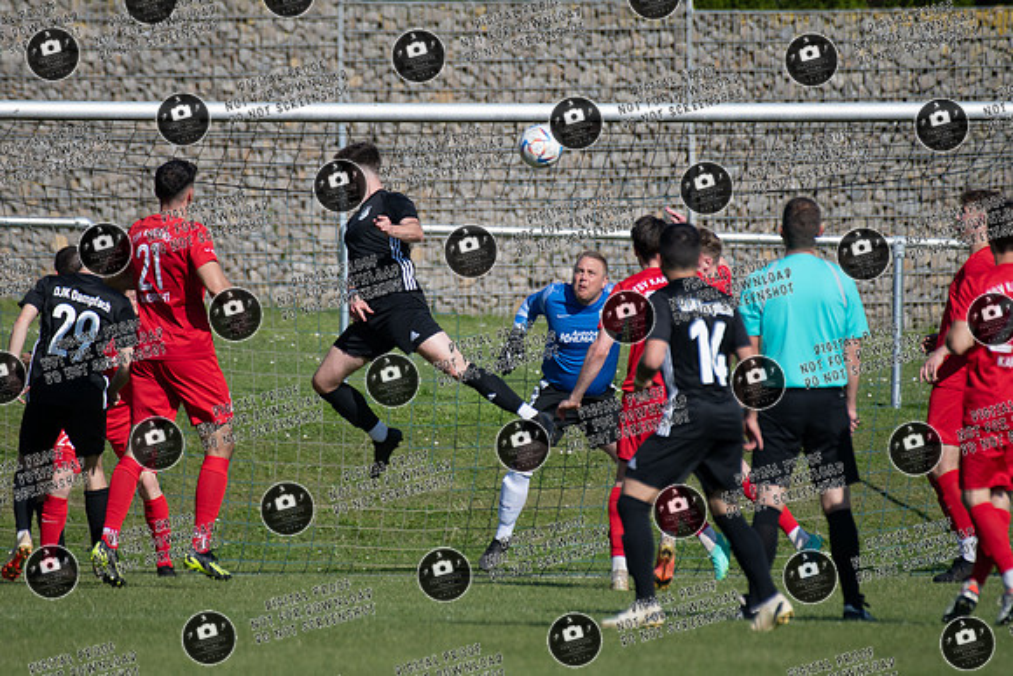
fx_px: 20062
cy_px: 280
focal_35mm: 713
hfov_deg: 2.9
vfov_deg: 1.9
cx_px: 469
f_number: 5.6
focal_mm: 500
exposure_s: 1/1600
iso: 220
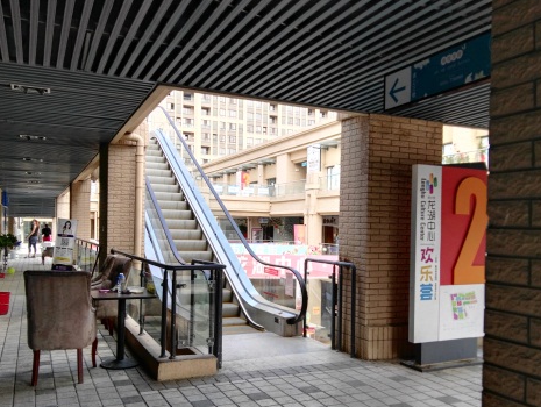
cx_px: 277
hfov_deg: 55.3
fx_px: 516
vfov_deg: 42.9
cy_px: 234
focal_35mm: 33
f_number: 2
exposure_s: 1/201
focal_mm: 2.96
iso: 64
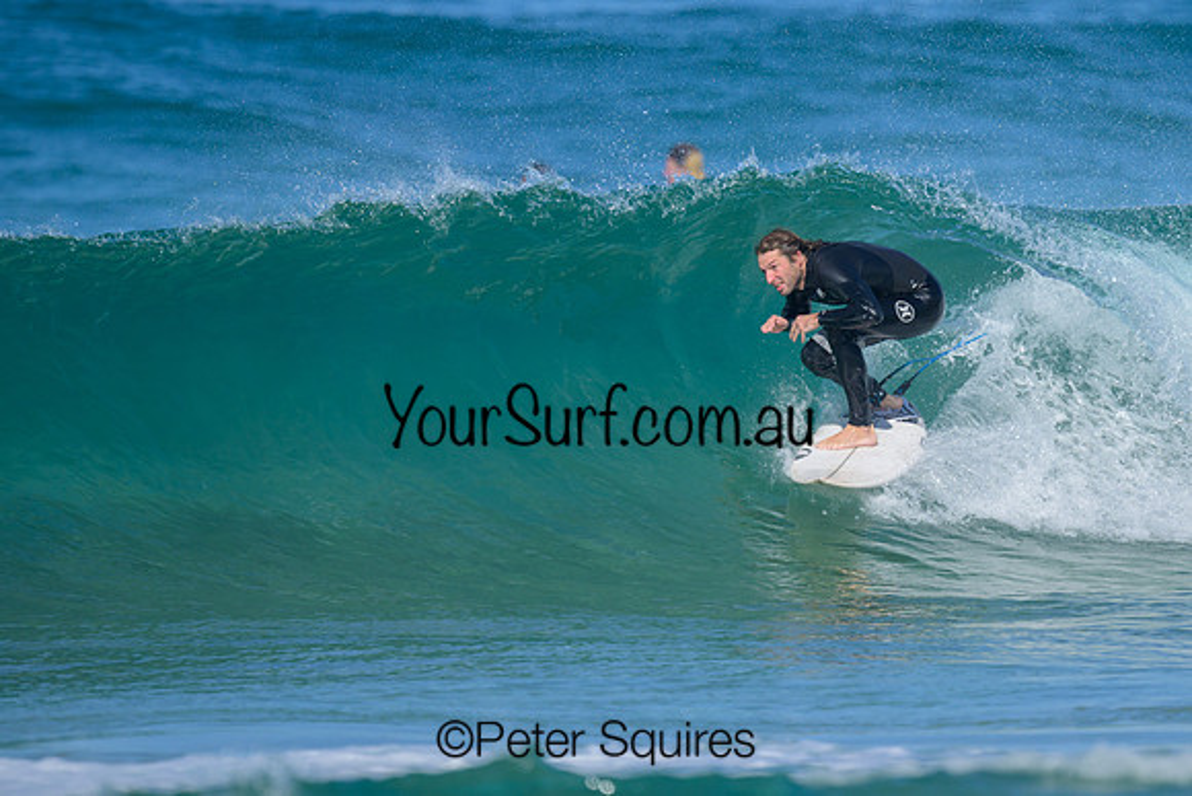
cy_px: 349
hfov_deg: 1.9
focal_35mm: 1101
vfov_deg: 1.2
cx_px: 790
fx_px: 36455
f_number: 6.3
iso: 220
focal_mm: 800
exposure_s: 1/2000
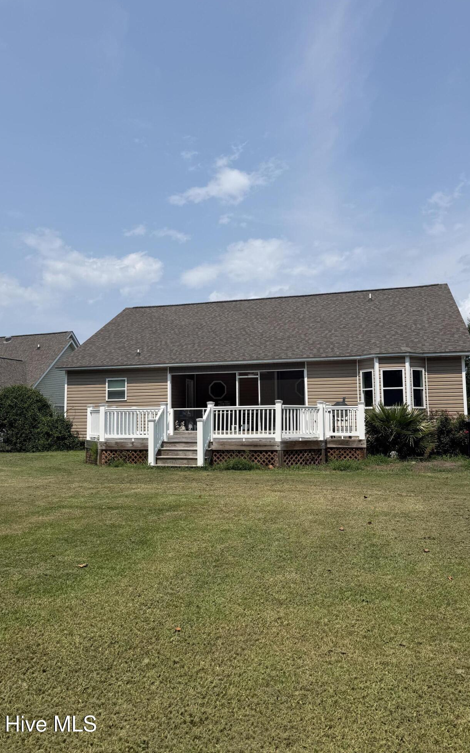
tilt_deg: +4.8
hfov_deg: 47.6
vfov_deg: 70.4
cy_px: 374
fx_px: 533
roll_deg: +0.4
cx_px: 221
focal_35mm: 26
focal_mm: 6.76
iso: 80
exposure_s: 1/8130
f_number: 1.78
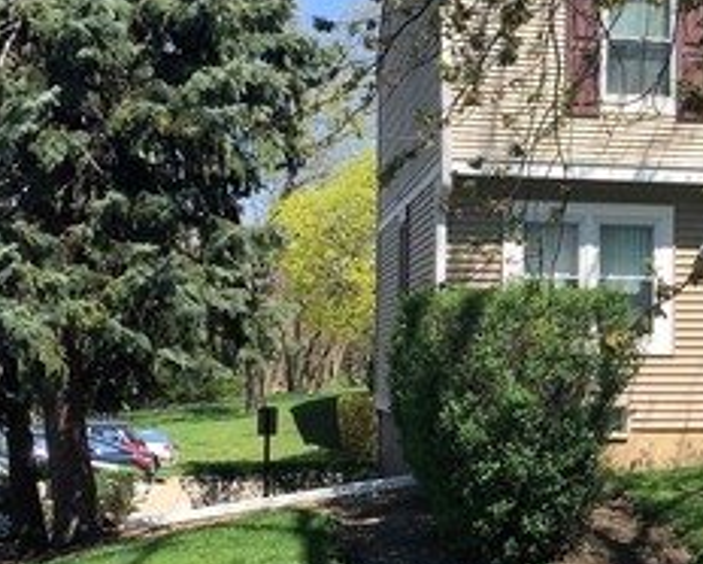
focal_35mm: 78
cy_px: 294
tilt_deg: +2.3
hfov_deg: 23.4
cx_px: 703
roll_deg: -1.2
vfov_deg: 19.7
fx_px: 1624
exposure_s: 1/1276
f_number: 2.2
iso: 32
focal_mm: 4.15
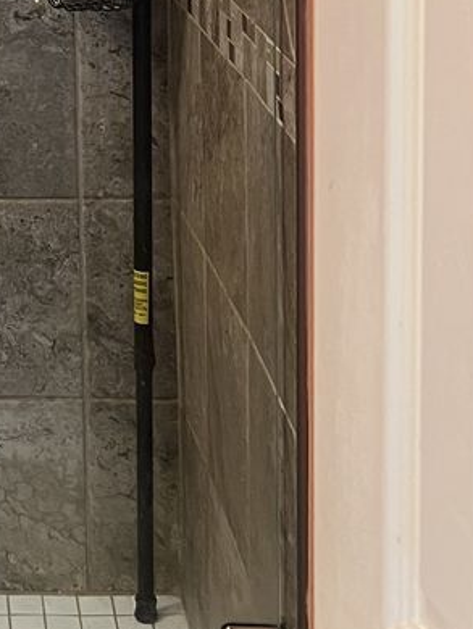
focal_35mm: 100
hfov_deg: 13.2
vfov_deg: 18.8
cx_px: -404
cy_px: -73
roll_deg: +2.2
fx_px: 1820
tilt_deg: -7.3
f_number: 1.5
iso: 125
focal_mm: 5.7
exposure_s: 1/60
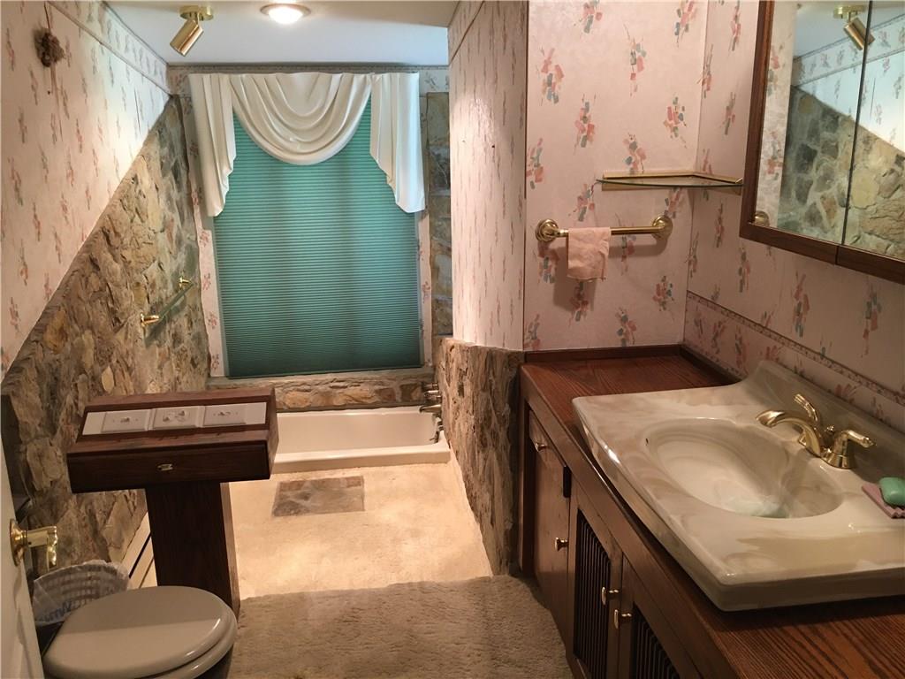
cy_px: 340
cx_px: 452
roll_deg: +0.8
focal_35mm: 29
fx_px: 758
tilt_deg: -15.5
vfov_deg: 48.2
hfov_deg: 61.7
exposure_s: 1/30
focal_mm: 4.15
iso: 100
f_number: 2.2
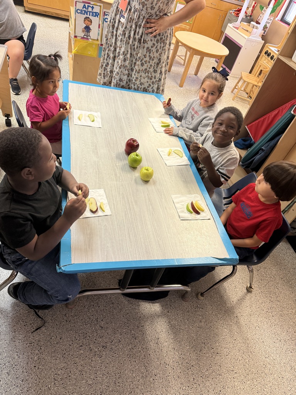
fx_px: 274
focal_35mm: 24
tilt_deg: -43.5
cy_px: 198
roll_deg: -20.2
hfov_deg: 56.8
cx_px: 148
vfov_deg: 71.6
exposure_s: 1/60
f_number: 1.78
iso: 250
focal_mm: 6.76
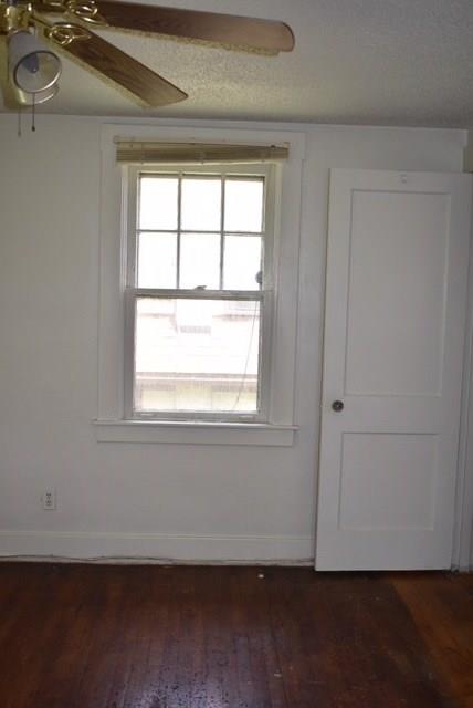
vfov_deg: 51.2
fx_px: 737
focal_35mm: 38
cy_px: 354
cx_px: 236
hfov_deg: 35.6
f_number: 5
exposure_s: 1/200
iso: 560
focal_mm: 25
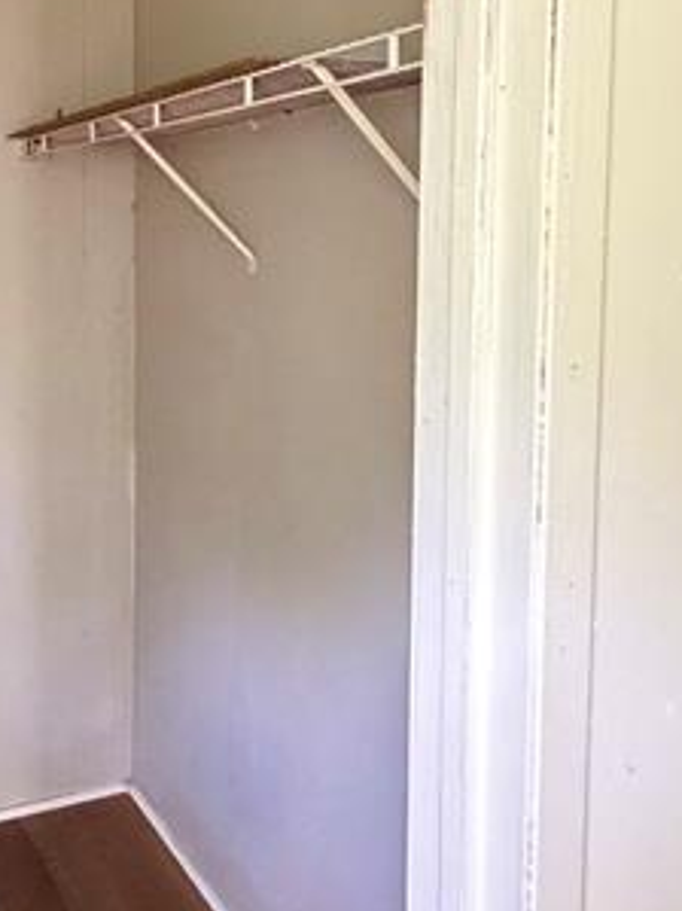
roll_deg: -0.2
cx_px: 82
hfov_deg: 37.3
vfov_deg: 50.5
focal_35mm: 36
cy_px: 305
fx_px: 946
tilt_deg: -3.0
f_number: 2.2
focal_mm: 2.22
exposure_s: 1/60
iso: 640
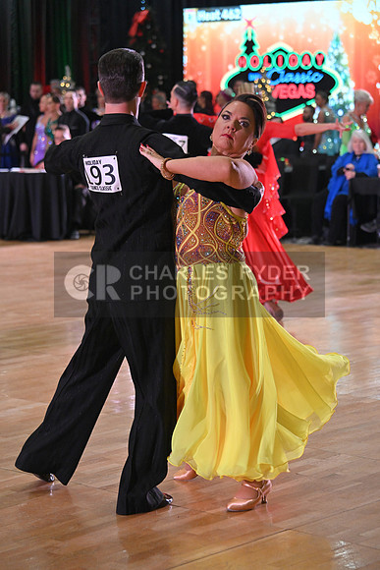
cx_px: 190
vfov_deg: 20.4
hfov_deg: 13.7
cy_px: 285
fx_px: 1582
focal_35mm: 100
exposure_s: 1/320
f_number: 5
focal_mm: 100
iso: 3200
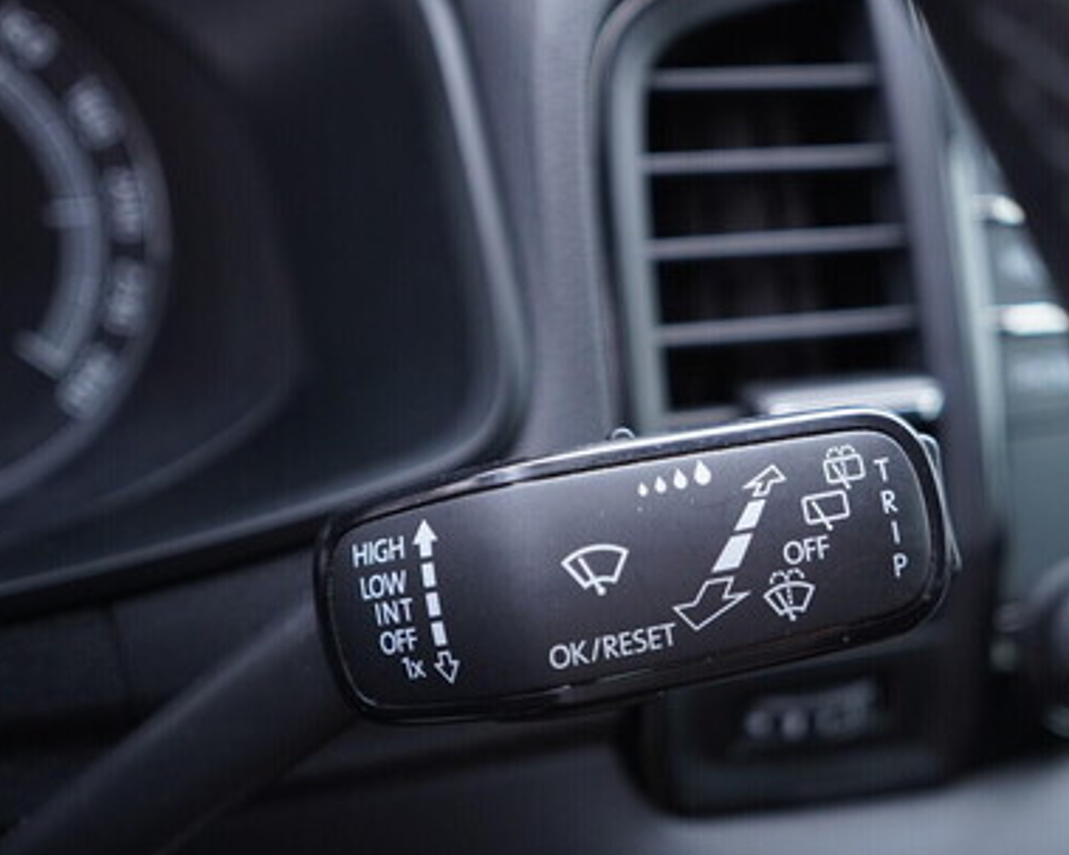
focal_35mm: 49
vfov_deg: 30.8
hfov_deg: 37.9
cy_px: 484
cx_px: 643
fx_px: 1550
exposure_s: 1/40
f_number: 2.8
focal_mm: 24
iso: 400
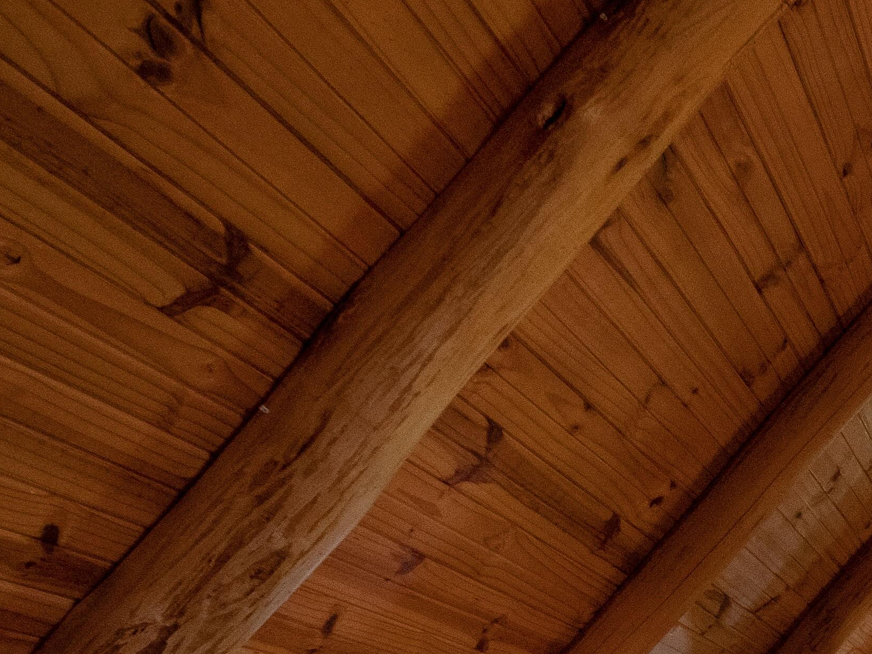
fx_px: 1260
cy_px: 897
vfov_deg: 24.5
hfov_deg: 29.0
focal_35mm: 50
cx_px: 1199
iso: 1600
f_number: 6.3
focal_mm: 9
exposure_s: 1/25
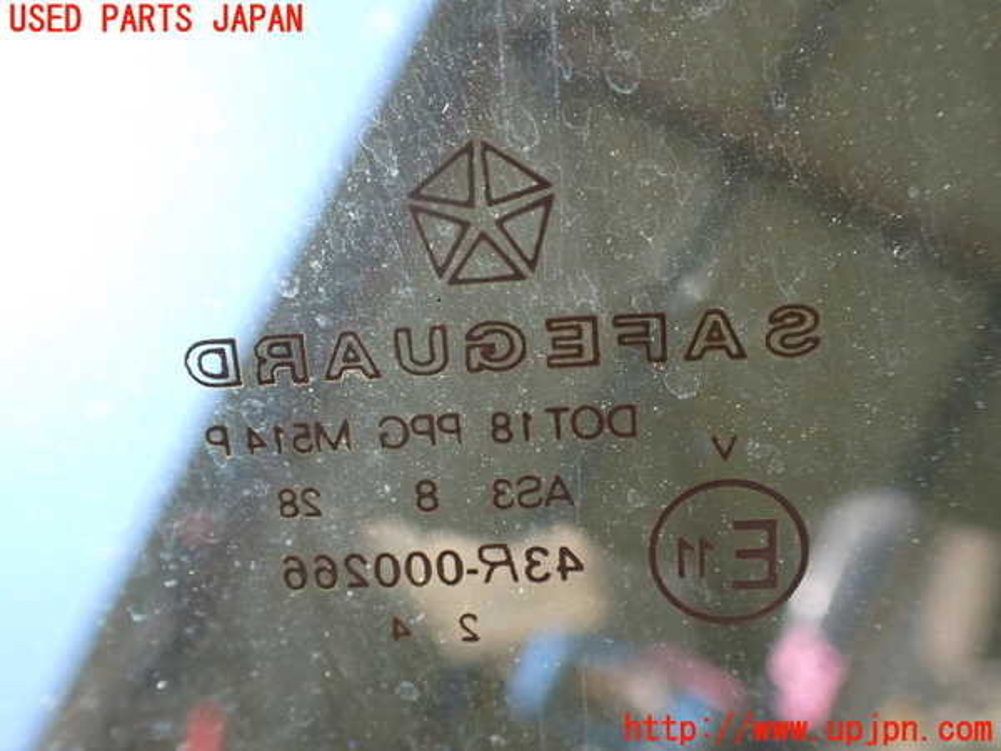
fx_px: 868
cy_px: 376
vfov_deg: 46.8
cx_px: 500
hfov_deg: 60.0
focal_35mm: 30
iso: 200
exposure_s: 1/125
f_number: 2.3
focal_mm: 5.4
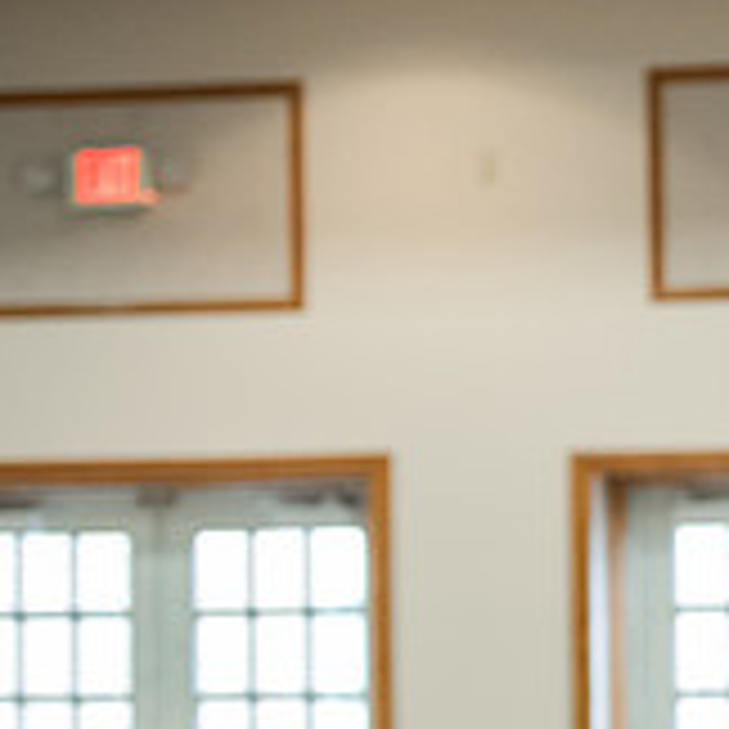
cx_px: 1152
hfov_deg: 6.7
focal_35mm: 259
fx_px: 6171
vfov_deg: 6.7
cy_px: 812
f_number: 3.2
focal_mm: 85
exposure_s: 1/200
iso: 2500
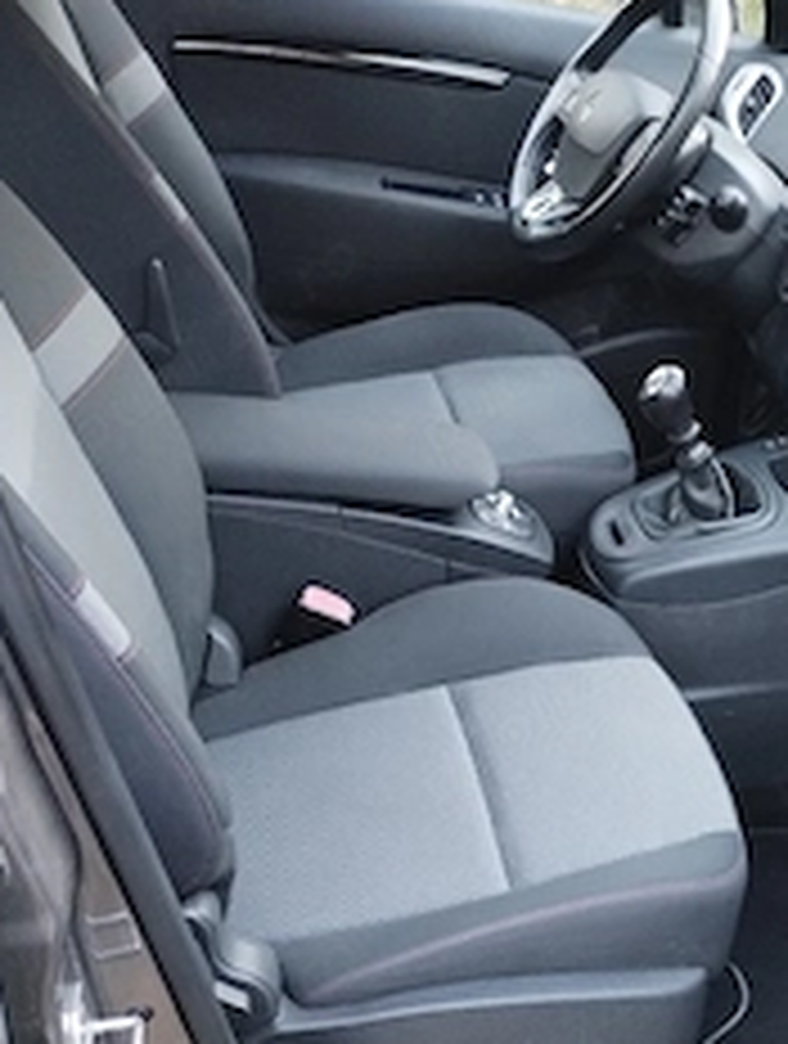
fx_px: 1452
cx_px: 653
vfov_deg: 38.8
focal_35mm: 48
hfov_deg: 29.5
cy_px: 747
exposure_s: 1/20
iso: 1741
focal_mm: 4.27
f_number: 1.8
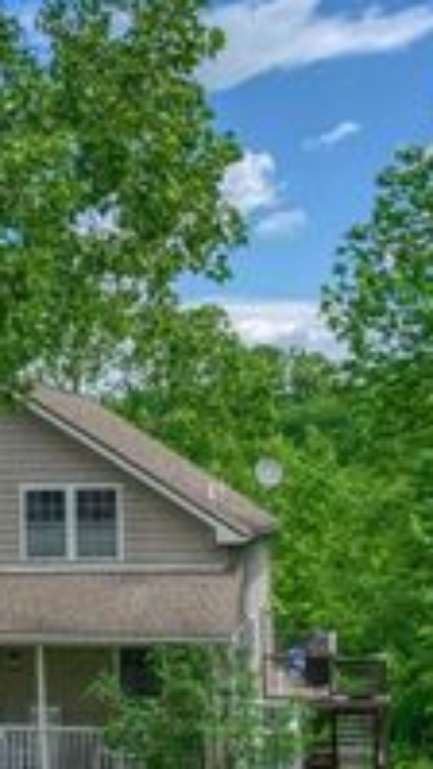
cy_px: 325
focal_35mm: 74
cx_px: -19
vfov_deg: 28.5
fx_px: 1510
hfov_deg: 15.9
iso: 610
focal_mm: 8.38
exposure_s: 1/1600
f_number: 2.8
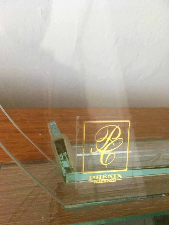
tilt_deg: -37.4
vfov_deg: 61.7
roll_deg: -7.4
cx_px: 84
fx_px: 189
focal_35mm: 29
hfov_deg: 48.2
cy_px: 112
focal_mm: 4.15
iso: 250
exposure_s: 1/33
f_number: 2.2
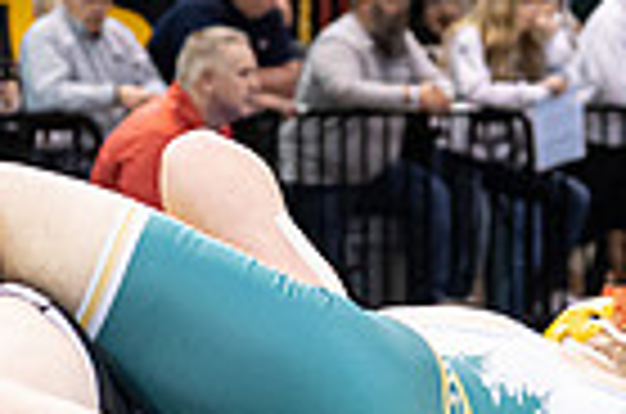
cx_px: 491
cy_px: 272
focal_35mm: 339
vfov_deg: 4.0
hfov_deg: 6.1
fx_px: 5881
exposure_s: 1/500
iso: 8000
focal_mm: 81
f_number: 4
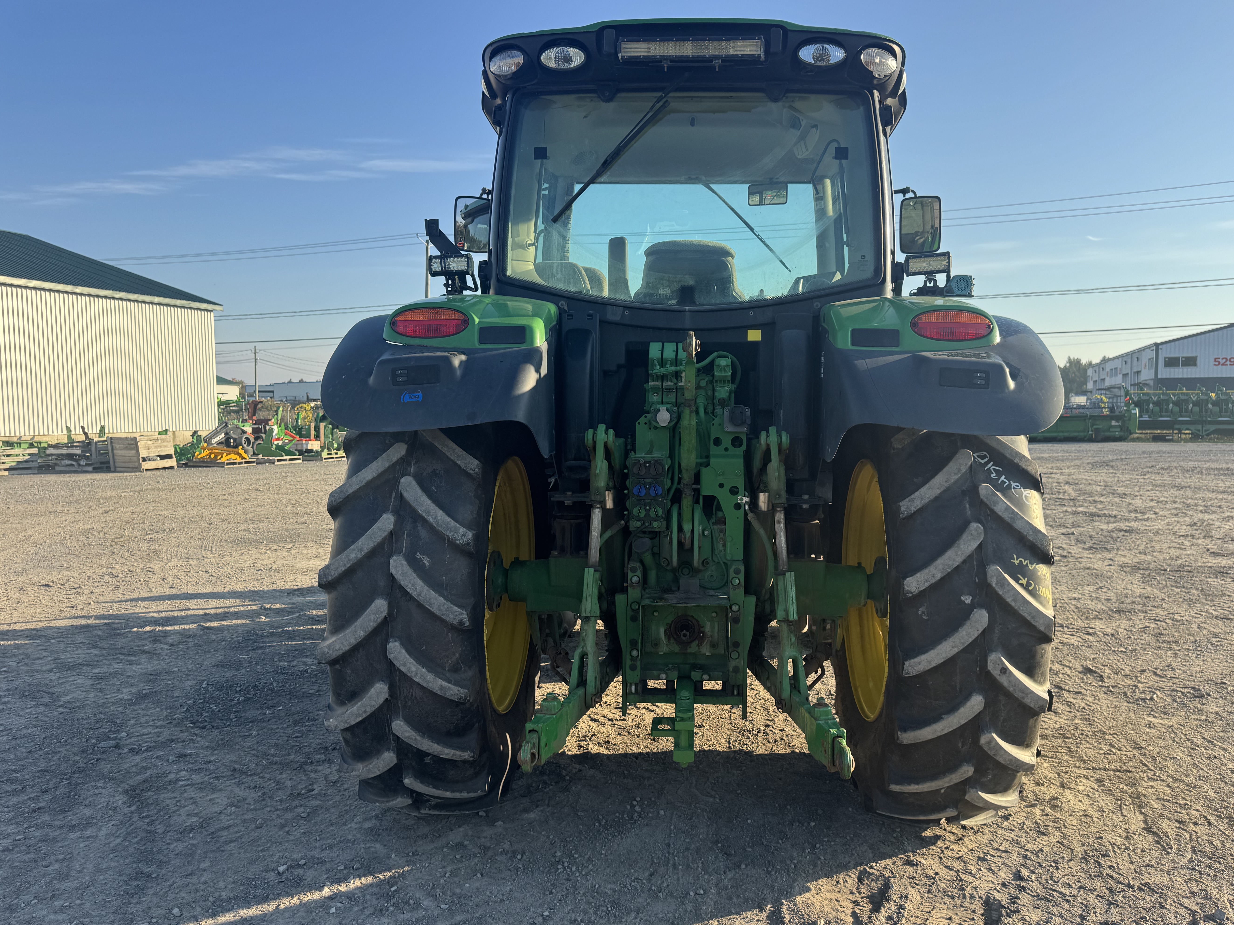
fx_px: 927
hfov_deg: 67.2
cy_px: 471
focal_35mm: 26
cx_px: 664
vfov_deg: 53.1
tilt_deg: -3.9
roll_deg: +1.4
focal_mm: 6.76
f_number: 1.78
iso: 80
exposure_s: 1/1818
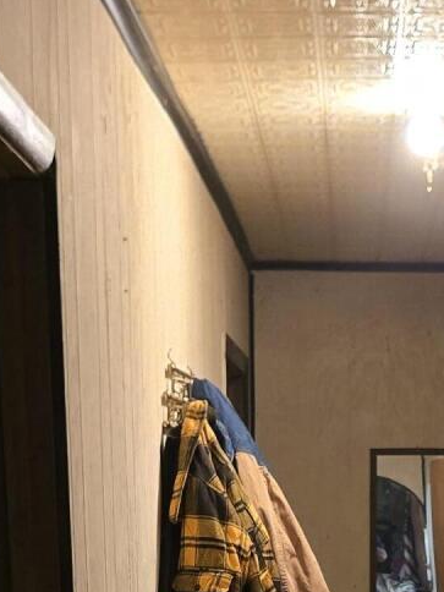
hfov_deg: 15.4
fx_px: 1625
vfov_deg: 18.5
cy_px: 867
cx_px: 393
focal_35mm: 95
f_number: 1.7
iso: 1250
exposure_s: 1/60
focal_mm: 6.3
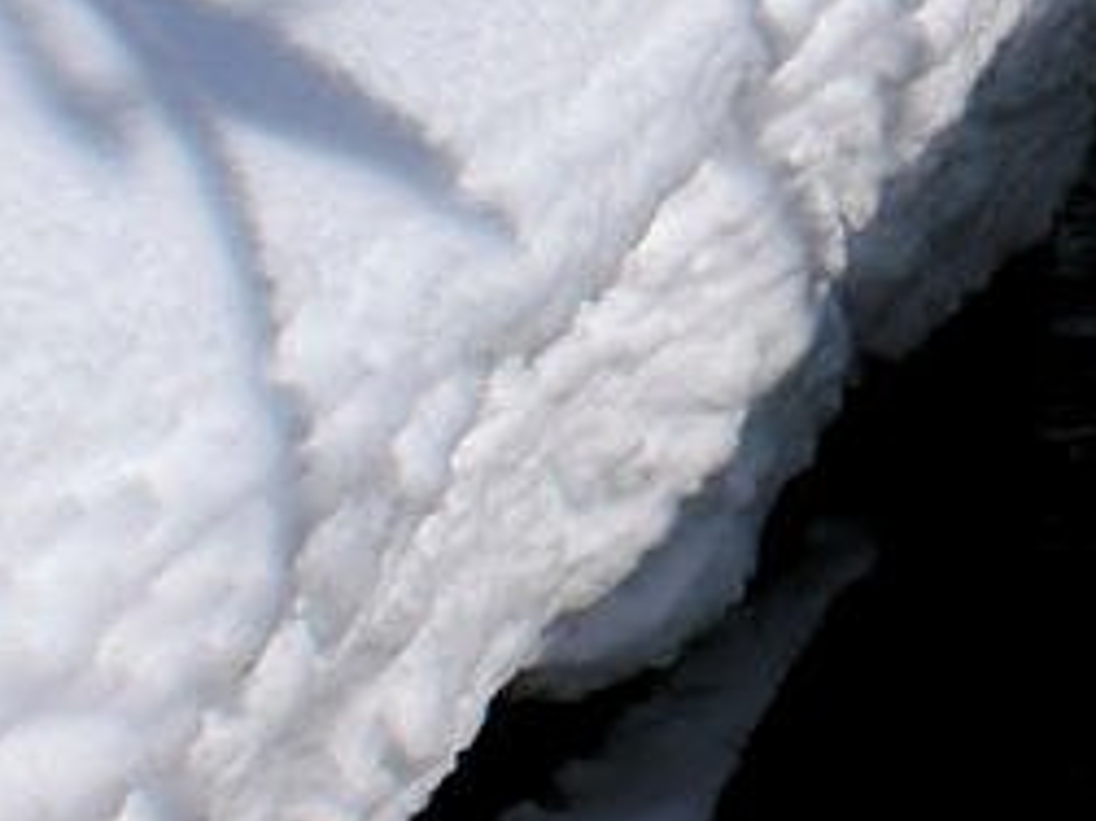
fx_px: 4525
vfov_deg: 9.9
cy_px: -533
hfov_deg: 13.4
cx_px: 1384
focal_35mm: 143
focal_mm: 6.3
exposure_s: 1/2000
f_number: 5.6
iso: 64
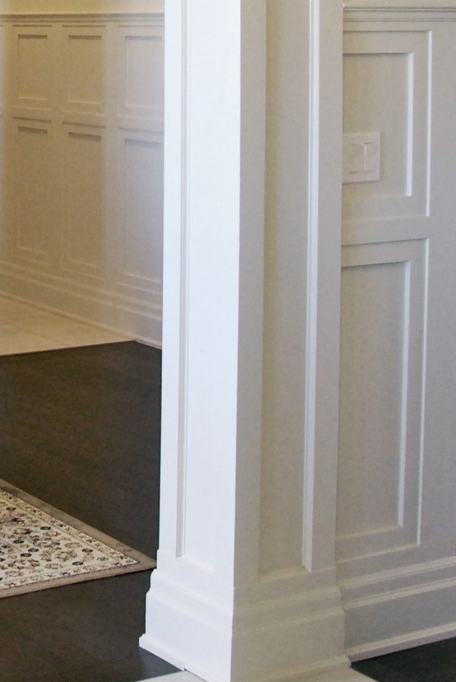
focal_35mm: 80
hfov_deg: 16.3
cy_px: 22
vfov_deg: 24.3
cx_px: -108
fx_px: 1515
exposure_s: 1/100
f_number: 5
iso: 800
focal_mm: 18
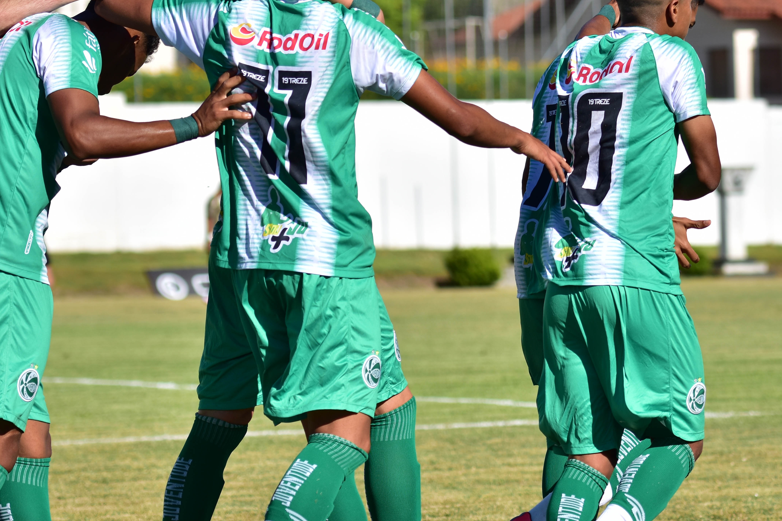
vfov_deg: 7.8
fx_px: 3845
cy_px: 235
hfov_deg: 11.6
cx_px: 474
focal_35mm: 177
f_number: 2.8
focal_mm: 82
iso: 100
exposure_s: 1/3200
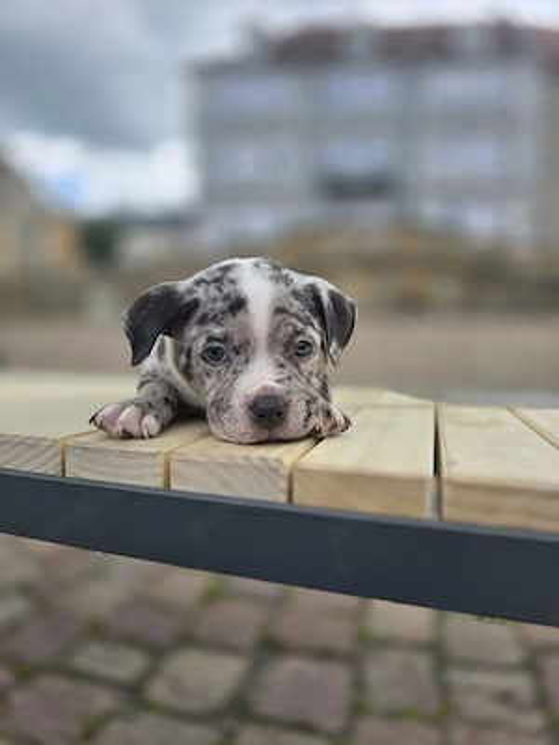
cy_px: 372
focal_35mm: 23
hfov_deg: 58.9
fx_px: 495
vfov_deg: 73.9
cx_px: 280
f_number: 1.7
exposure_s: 1/400
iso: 12
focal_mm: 6.3
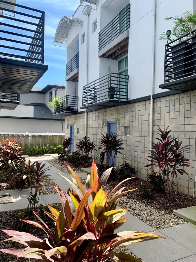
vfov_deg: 65.3
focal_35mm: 27
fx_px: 204
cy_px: 135
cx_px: 98
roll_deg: -1.7
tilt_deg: +0.4
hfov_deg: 51.4
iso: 25
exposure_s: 1/802
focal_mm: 4.25
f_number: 1.8
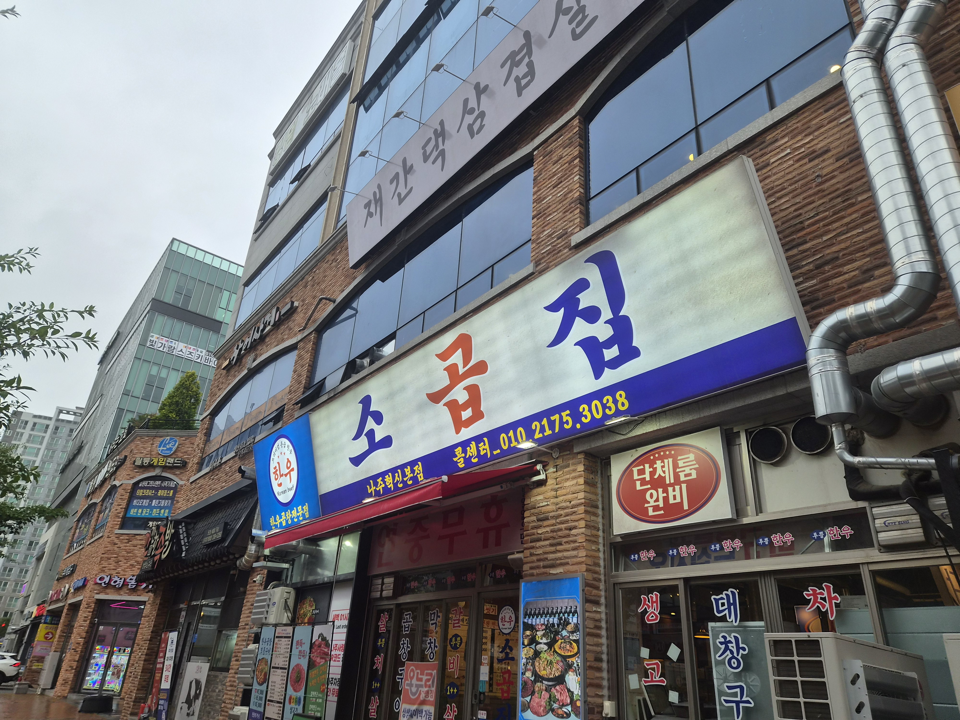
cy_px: 360
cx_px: 480
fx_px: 638
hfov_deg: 73.9
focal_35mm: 23
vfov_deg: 58.9
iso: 16
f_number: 1.8
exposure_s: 1/120
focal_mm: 5.4
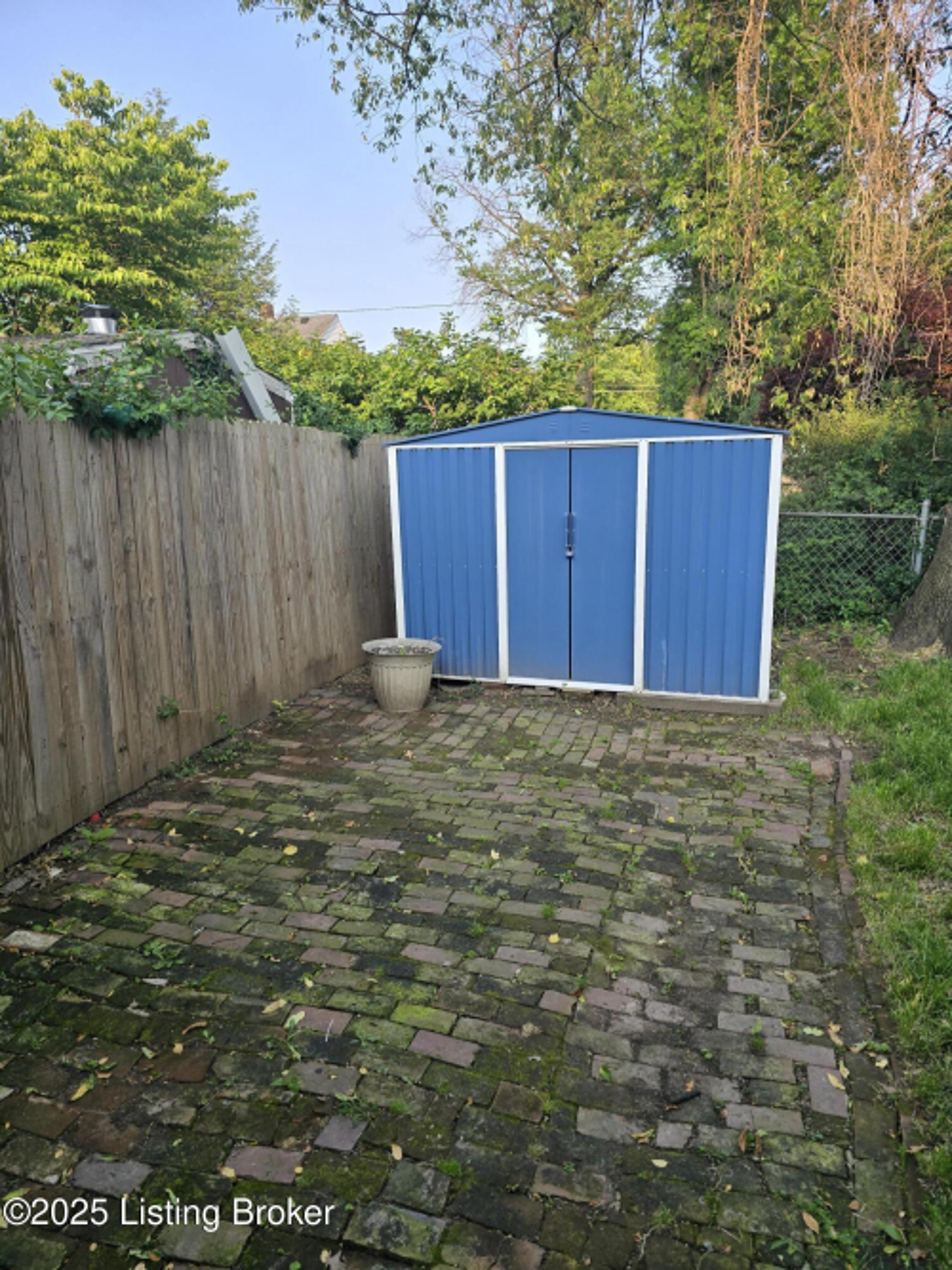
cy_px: 635
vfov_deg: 73.9
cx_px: 476
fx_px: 844
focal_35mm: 23
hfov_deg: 58.9
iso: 16
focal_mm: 6.3
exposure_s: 1/180
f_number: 1.7
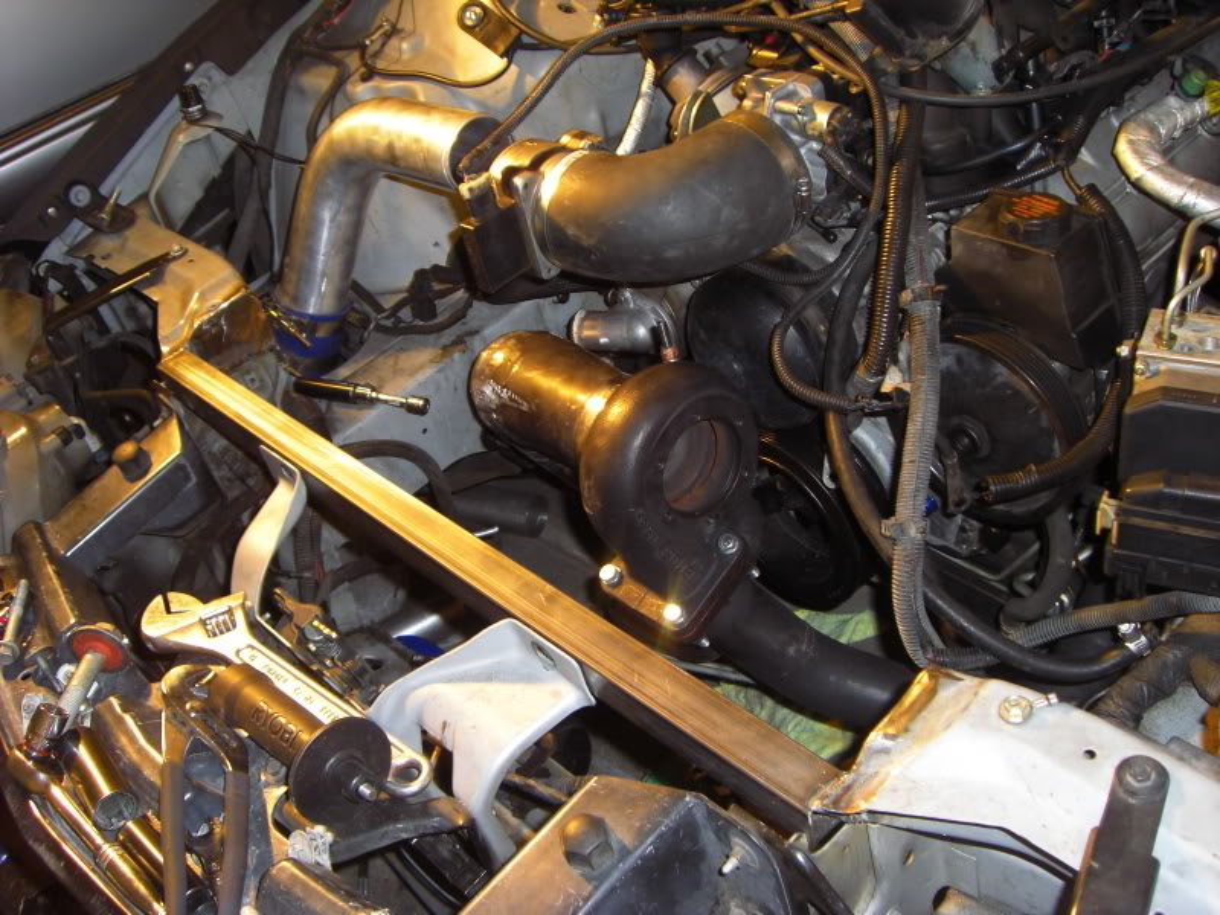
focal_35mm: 38
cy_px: 458
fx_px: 1339
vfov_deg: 37.7
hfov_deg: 49.0
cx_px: 610
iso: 100
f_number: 2.7
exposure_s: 1/30
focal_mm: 6.2
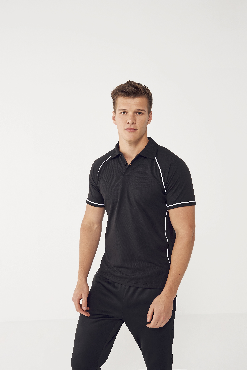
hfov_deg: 38.9
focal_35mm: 34
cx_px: 124
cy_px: 185
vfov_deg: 55.8
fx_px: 350
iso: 320
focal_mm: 34
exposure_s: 1/200
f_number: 8
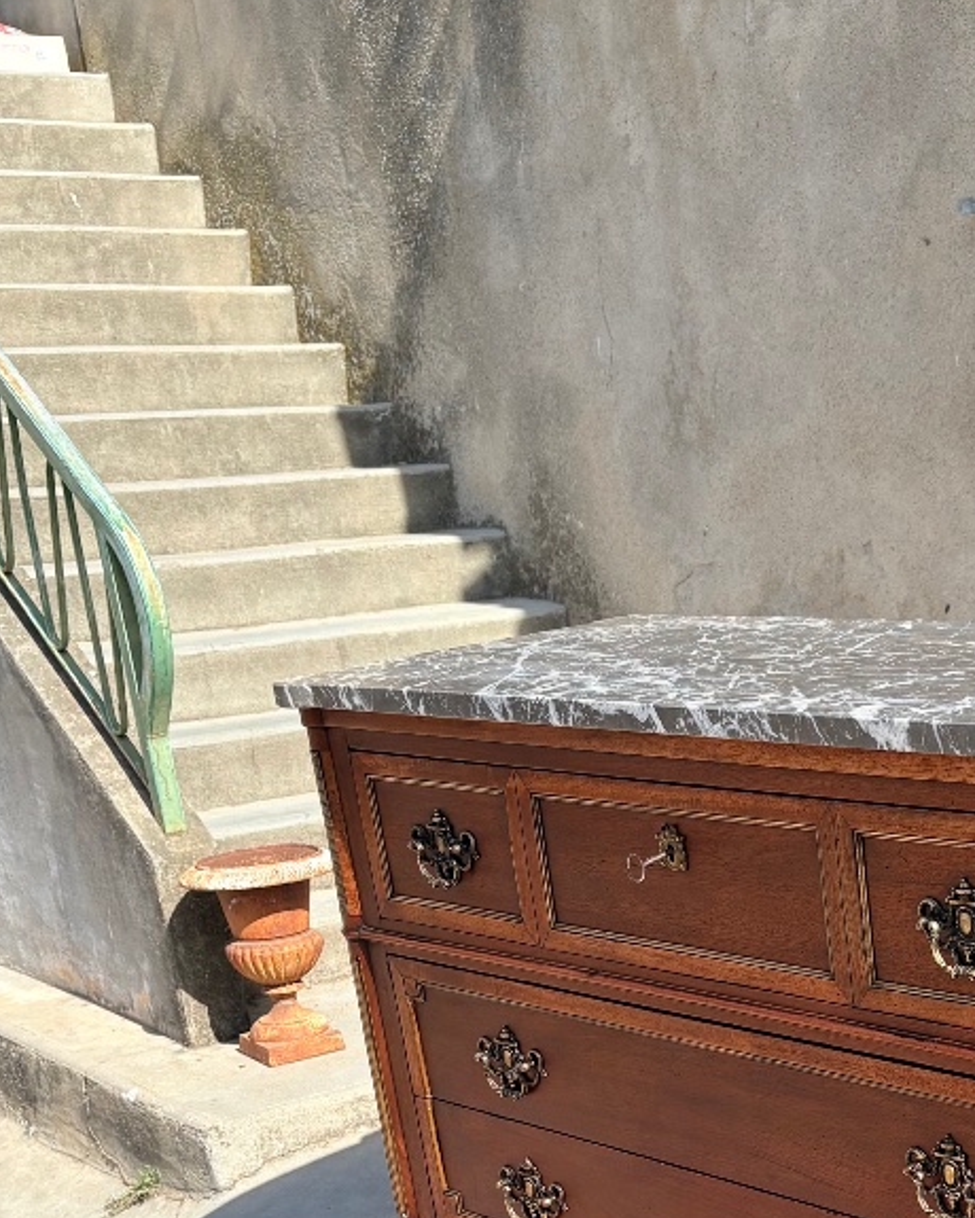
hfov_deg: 27.2
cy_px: 1061
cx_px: 945
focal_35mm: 53
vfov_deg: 33.7
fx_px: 1912
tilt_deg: -17.5
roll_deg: +3.3
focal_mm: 5.96
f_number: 1.6
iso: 50
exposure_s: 1/2985
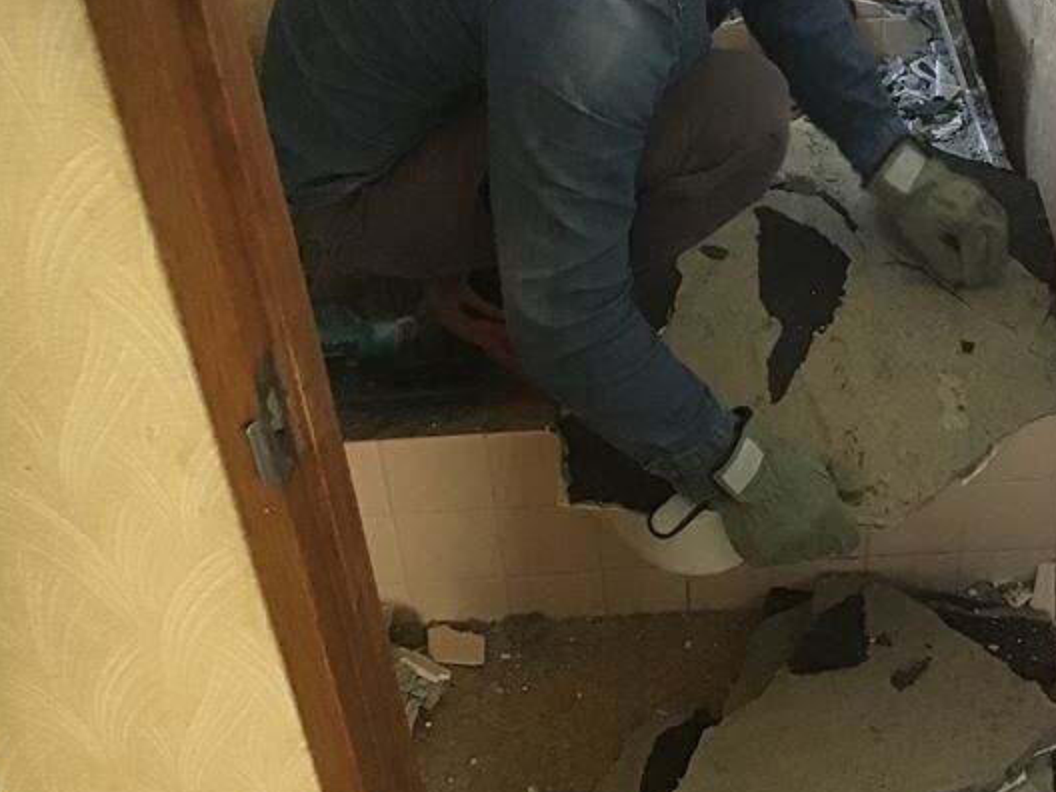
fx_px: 1434
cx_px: 746
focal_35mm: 47
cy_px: 206
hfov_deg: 39.7
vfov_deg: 30.4
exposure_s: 1/15
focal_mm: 3.3
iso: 250
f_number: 2.4
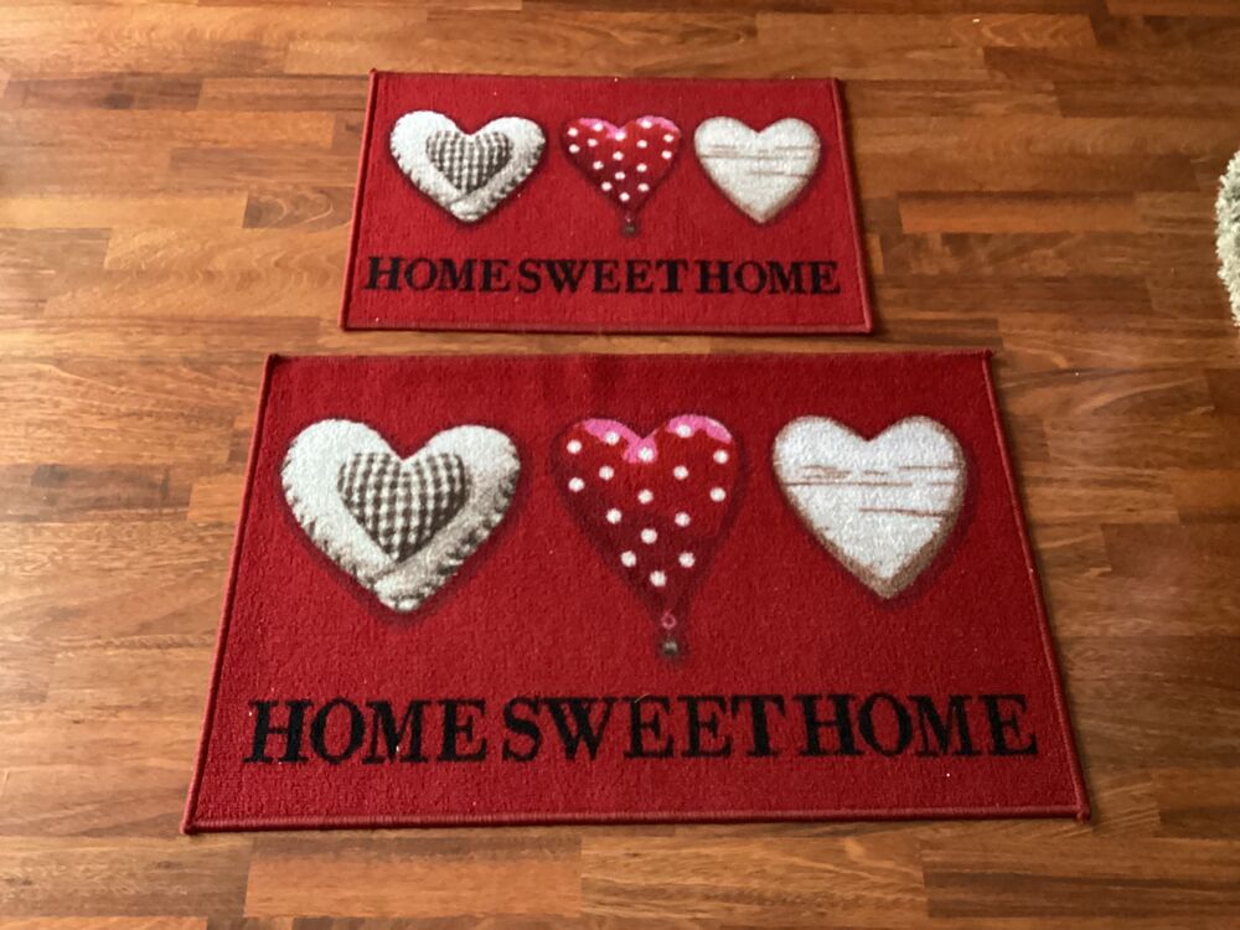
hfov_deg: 58.4
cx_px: 620
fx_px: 1110
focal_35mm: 31
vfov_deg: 45.4
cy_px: 465
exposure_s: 1/24
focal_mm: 3.3
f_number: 2.4
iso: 640
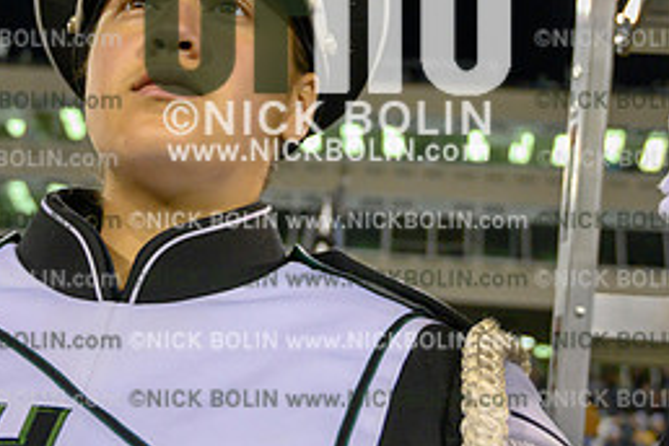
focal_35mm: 63
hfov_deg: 31.9
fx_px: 1171
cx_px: 327
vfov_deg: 21.1
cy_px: 40
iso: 5000
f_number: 4
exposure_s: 1/800
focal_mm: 28
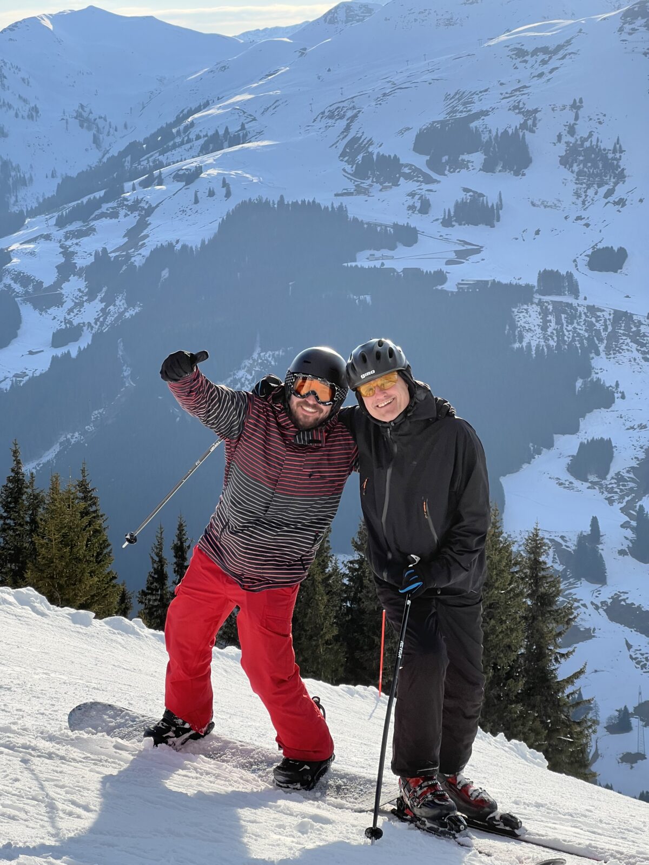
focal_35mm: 77
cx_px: 324
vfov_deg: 25.3
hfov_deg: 19.1
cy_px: 432
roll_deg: +1.4
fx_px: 1925
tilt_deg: -8.9
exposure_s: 1/779
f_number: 2.8
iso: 32
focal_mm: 9
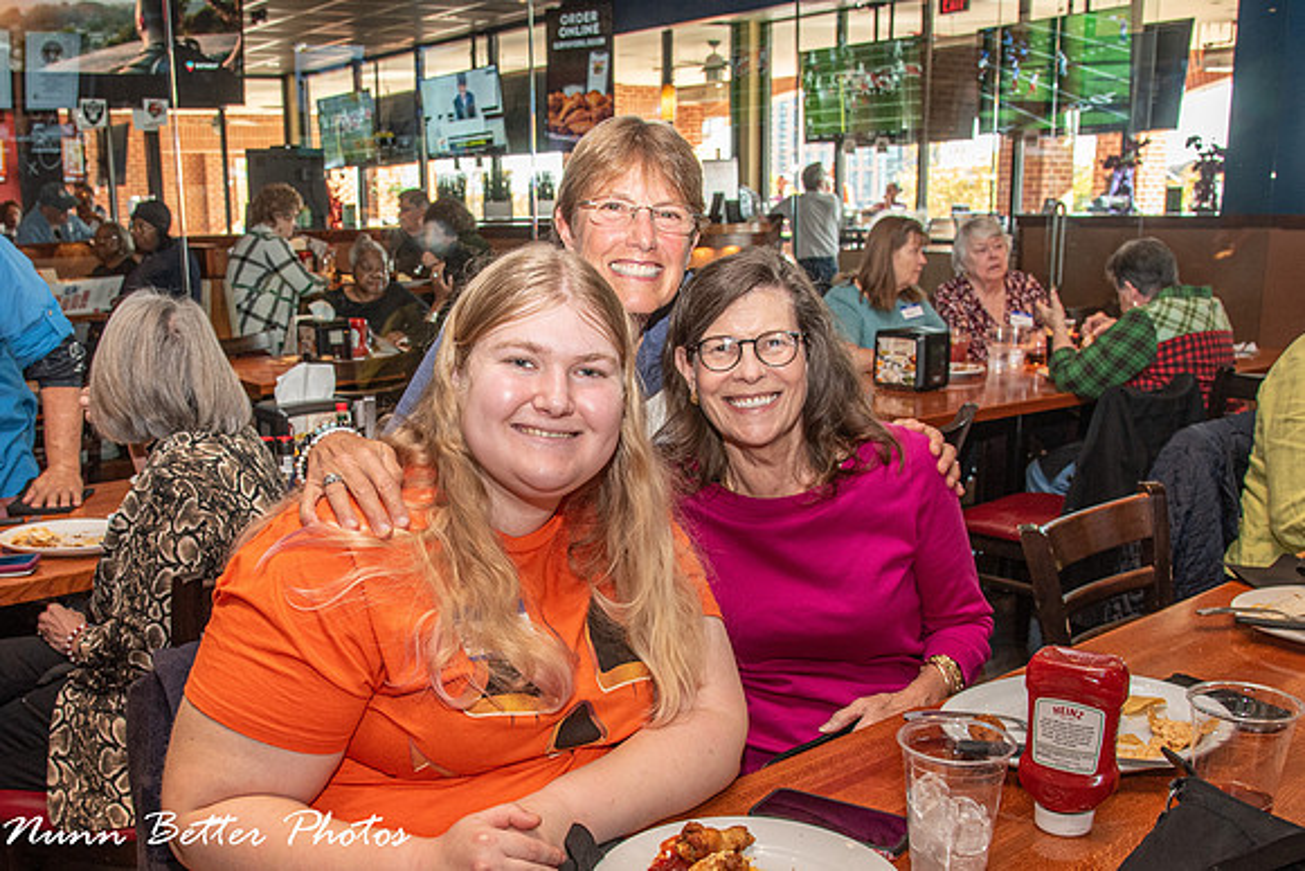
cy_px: 544
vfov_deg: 37.4
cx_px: 490
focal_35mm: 35
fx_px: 1278
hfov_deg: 53.5
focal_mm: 24
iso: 640
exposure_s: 1/60
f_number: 6.3
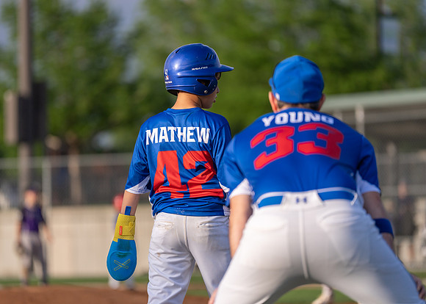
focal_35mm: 215
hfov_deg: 9.4
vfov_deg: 6.7
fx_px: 2600
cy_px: 150
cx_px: 193
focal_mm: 200
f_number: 2.8
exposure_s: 1/5000
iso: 250
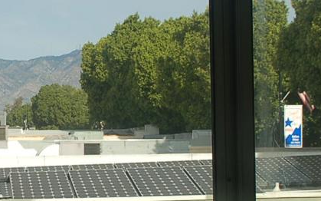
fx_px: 816
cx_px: 58
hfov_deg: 21.9
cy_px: 125
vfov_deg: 14.0
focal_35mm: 93
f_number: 10
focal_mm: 25
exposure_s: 1/400
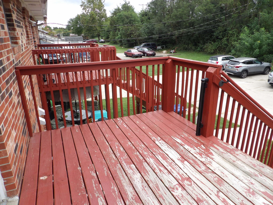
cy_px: 102
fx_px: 189
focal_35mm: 24
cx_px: 136
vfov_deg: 56.8
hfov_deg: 71.6
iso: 100
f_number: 3.2
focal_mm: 4.3
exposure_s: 1/240
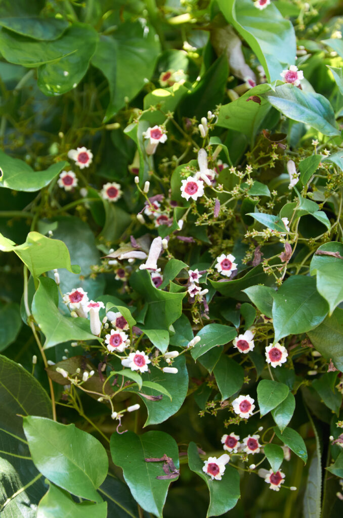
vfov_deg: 20.1
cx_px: 172
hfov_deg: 13.4
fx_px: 1465
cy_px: 259
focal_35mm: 102
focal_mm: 68
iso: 400
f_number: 5.6
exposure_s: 1/125
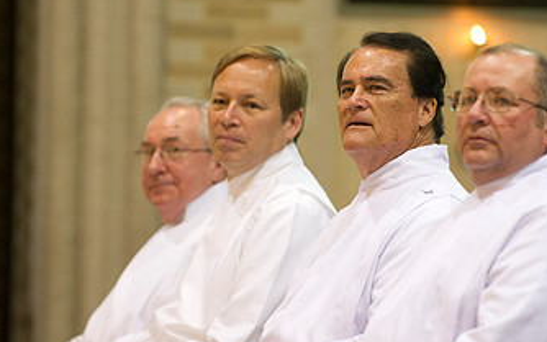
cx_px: 323
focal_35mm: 354
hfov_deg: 5.9
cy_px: 165
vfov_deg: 3.7
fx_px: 5279
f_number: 2.8
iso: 2000
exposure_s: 1/125
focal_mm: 200
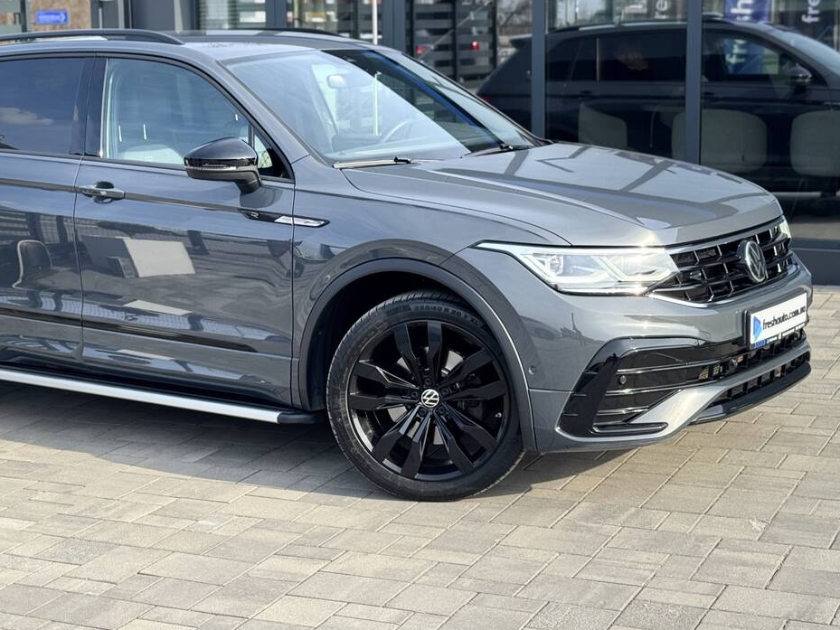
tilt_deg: -7.5
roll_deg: +1.4
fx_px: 1505
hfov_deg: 31.1
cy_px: 238
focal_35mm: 62
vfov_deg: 23.6
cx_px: 317
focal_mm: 6.76
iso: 64
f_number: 1.78
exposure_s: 1/1238
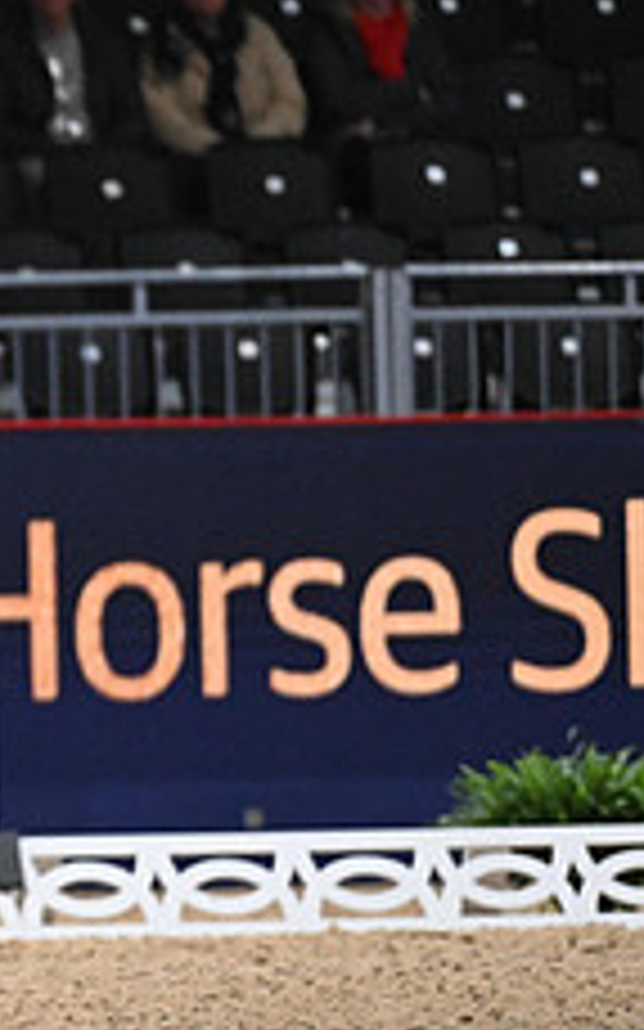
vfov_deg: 2.1
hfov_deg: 1.3
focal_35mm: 980
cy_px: 281
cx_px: -658
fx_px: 27537
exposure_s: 1/640
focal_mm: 380
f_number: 4
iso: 6400
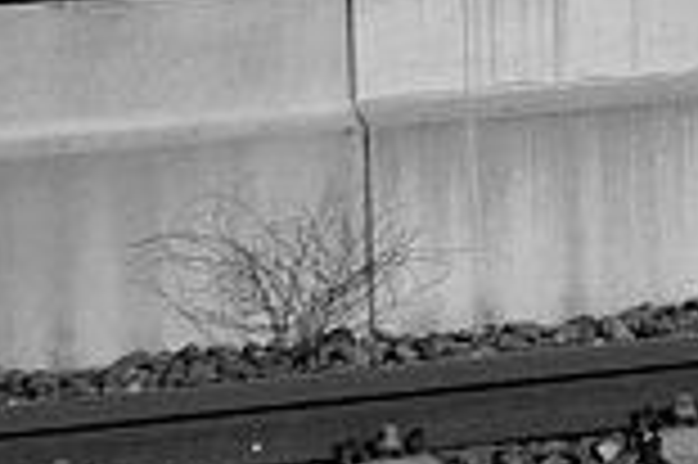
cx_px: 1567
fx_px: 5565
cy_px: -710
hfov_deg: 6.9
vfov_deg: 4.6
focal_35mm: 287
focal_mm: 29
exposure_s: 1/800
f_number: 7.1
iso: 100
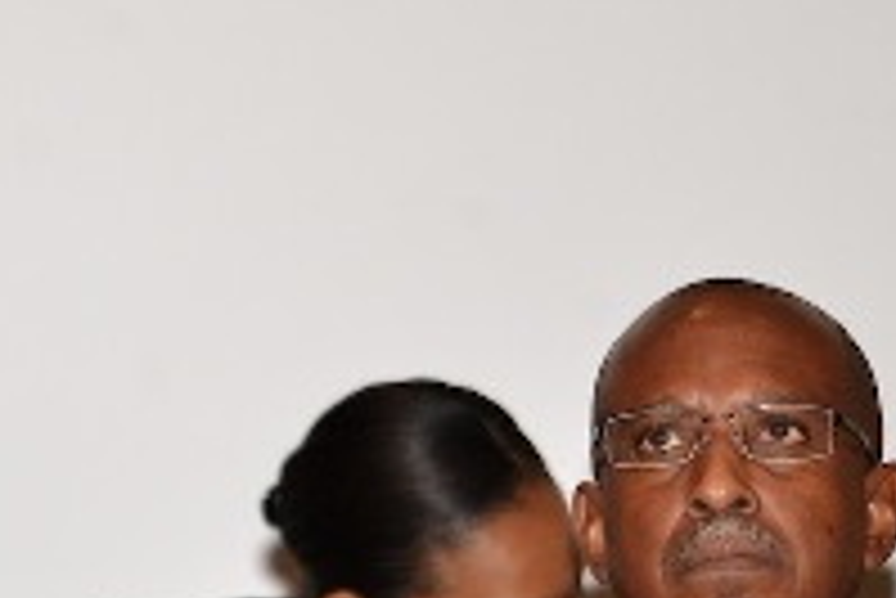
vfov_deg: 2.1
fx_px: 16015
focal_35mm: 643
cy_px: 645
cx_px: -63
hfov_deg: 3.2
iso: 500
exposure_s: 1/60
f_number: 6.3
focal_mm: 200
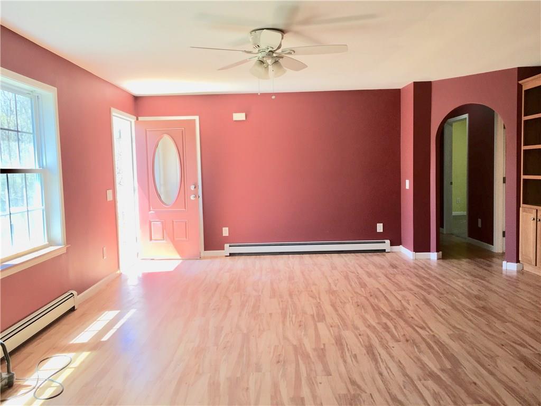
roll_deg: +1.6
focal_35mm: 29
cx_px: 270
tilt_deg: -5.2
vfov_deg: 48.2
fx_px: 453
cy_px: 203
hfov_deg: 61.7
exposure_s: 1/120
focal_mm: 4.15
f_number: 2.2
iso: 40
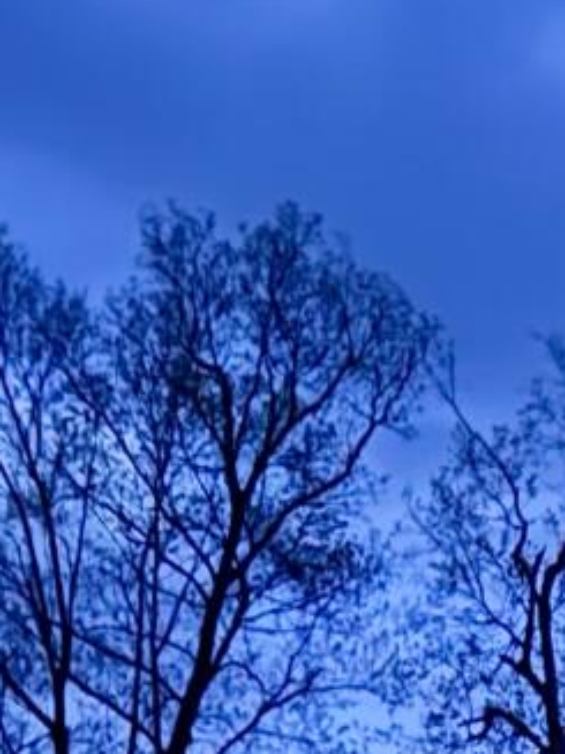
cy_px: 1372
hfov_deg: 9.0
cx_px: 1393
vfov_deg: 12.3
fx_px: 3201
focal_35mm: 147
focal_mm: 6.76
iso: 1600
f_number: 1.78
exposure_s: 1/5
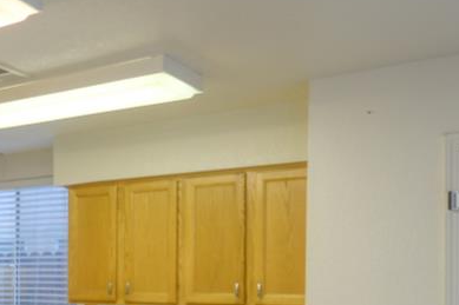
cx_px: -47
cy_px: 290
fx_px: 688
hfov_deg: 32.4
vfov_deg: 24.1
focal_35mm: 54
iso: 400
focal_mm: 14
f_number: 10
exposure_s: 1/2.5
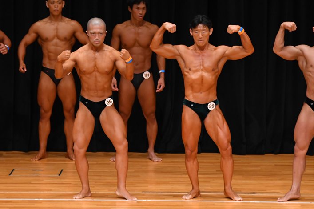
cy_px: 106
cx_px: 144
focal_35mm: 296
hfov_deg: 7.0
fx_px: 2581
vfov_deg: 4.6
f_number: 5.6
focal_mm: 180
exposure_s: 1/400
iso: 3200
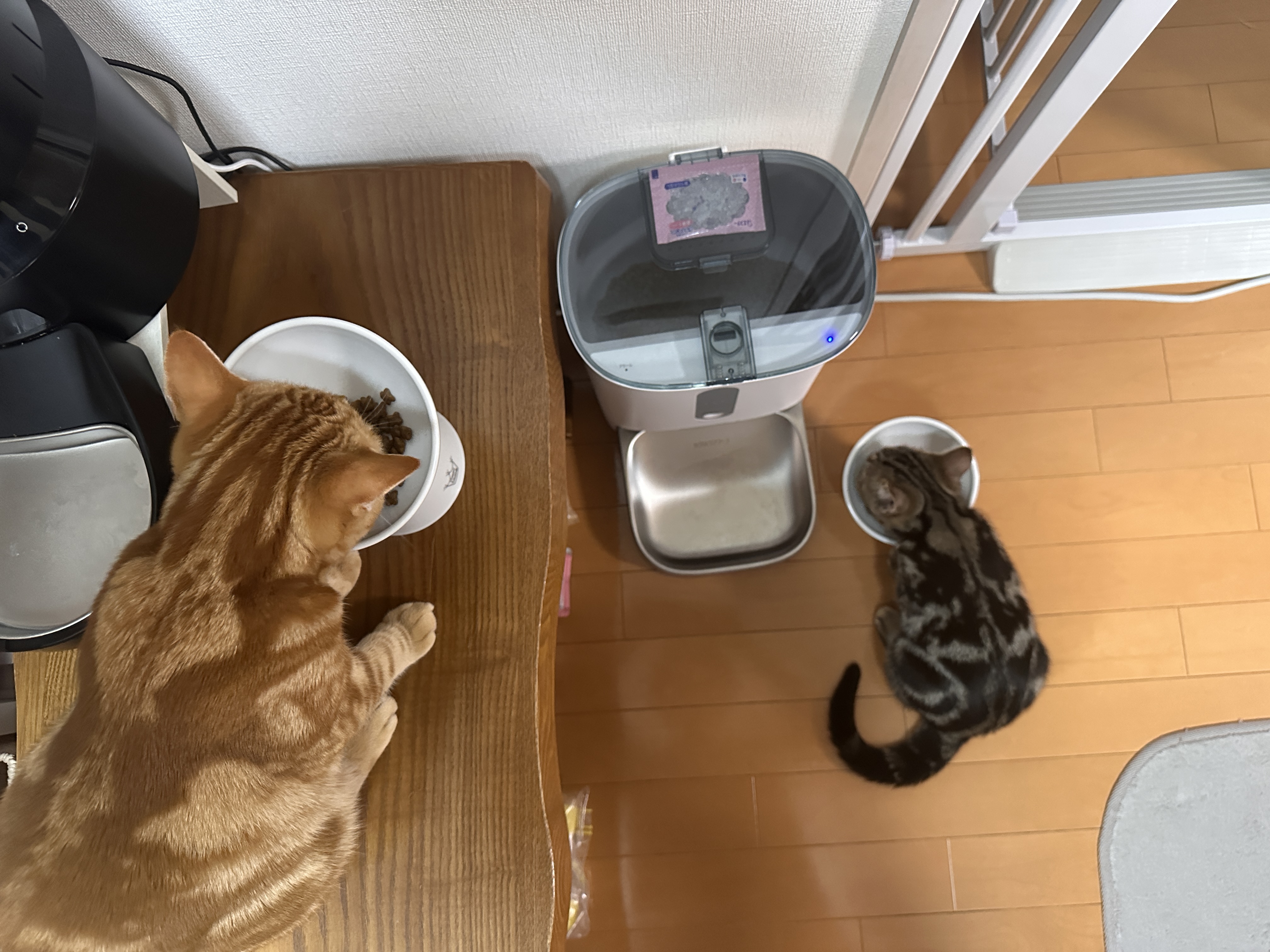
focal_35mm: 24
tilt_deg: -81.4
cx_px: 635
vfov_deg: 56.8
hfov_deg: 71.6
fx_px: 881
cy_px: 476
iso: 800
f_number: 1.78
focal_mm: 6.86
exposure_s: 1/52
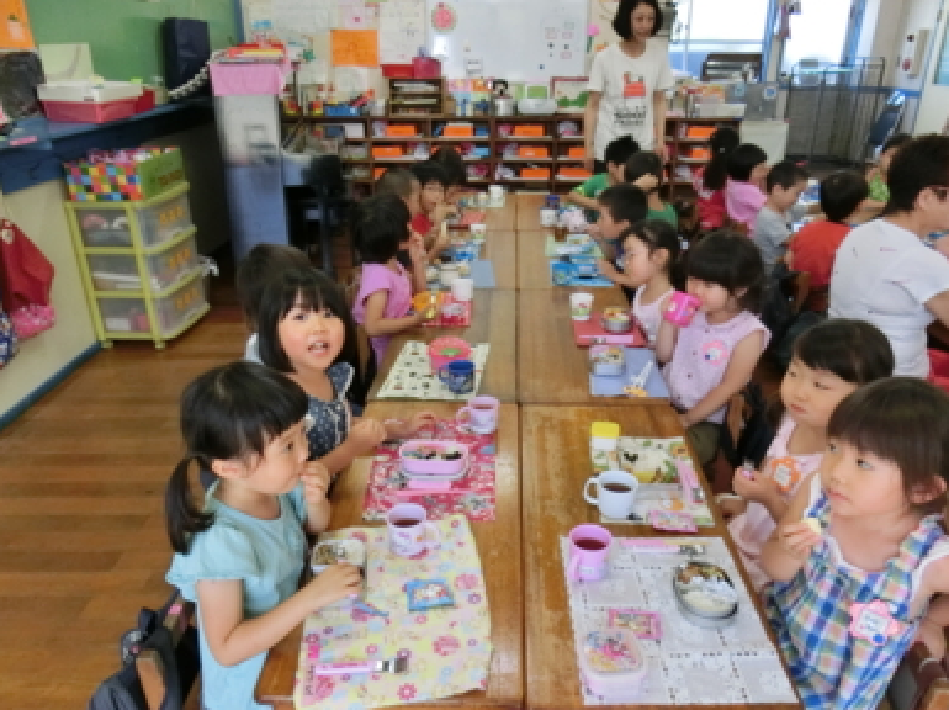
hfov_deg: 67.3
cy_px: 355
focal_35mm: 26
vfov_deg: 53.0
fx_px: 712
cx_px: 491
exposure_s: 1/125
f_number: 3.5
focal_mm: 4.5
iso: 320
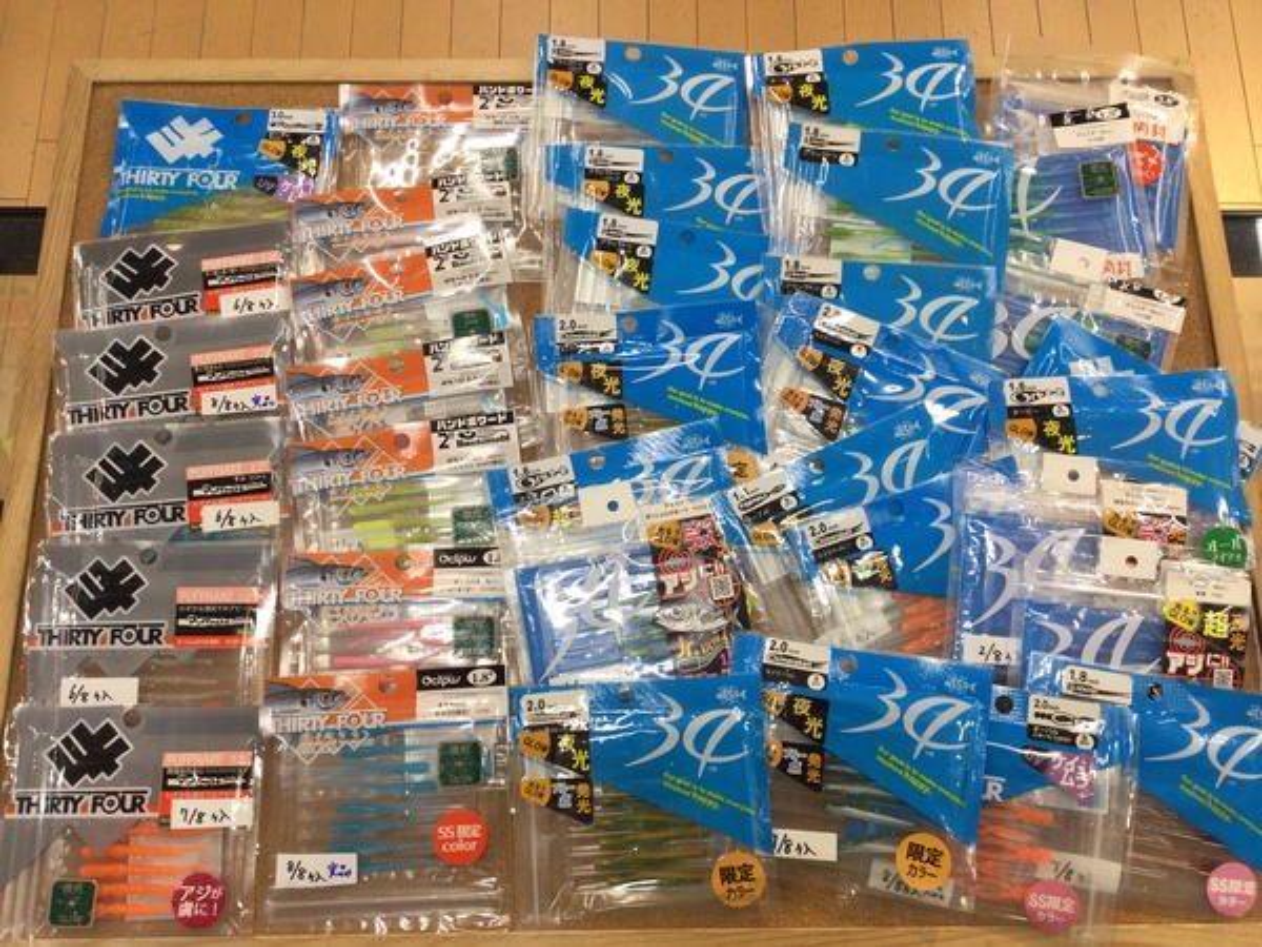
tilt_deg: -74.4
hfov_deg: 58.4
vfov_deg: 45.4
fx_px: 1130
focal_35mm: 31
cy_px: 474
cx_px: 631
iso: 32
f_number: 2.4
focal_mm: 3.3
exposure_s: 1/60
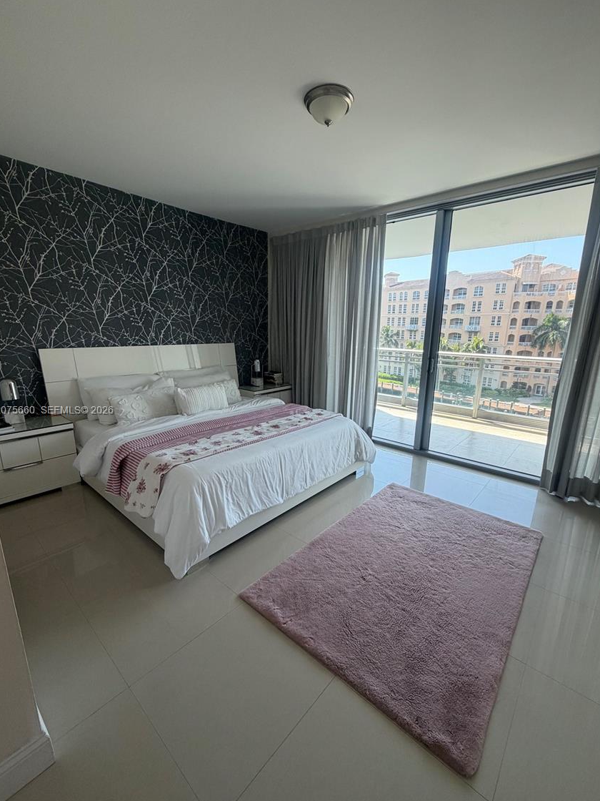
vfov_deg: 98.1
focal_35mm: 15
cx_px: 303
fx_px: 347
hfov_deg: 81.7
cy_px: 411
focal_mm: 2.22
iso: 80
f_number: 2.2
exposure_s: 1/121
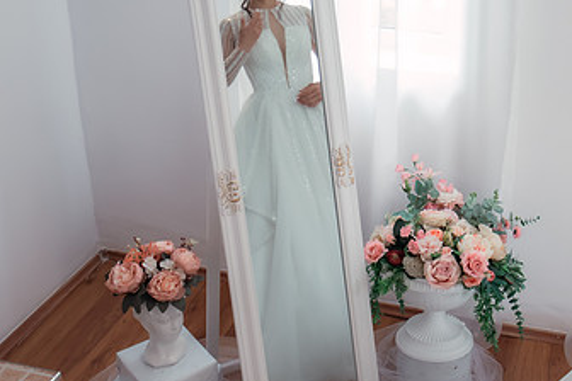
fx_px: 985
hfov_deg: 32.2
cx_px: 355
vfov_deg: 21.8
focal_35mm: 62
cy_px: 113
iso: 1600
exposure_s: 1/250
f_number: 2.8
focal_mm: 30
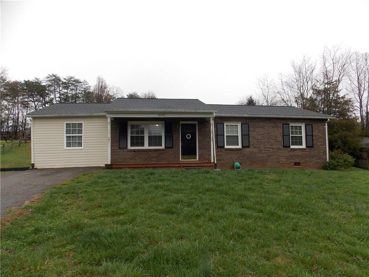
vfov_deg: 58.9
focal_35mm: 23
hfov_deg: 73.9
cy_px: 138
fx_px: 245
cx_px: 184
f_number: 3.1
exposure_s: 1/160
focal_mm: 4
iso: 80
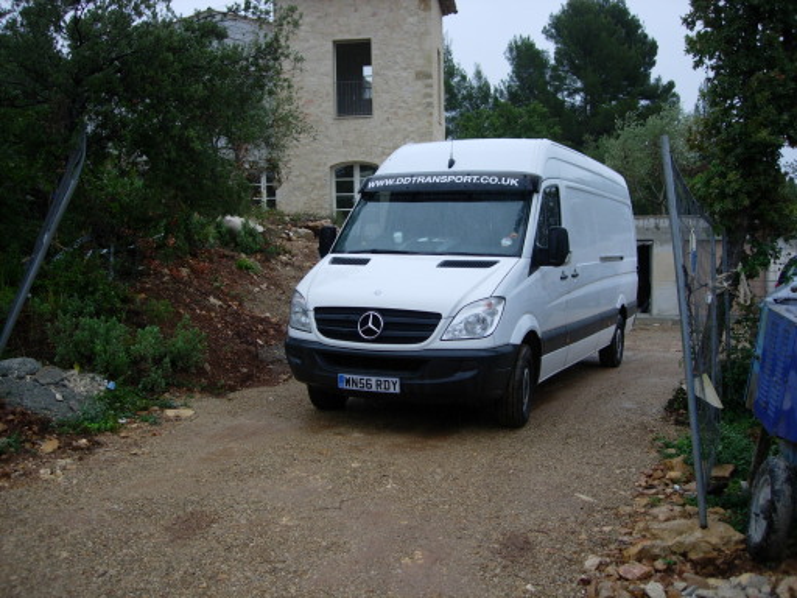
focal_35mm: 38
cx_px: 398
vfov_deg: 37.7
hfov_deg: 49.0
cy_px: 299
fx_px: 875
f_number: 2.8
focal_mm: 7.8
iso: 64
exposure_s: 1/256
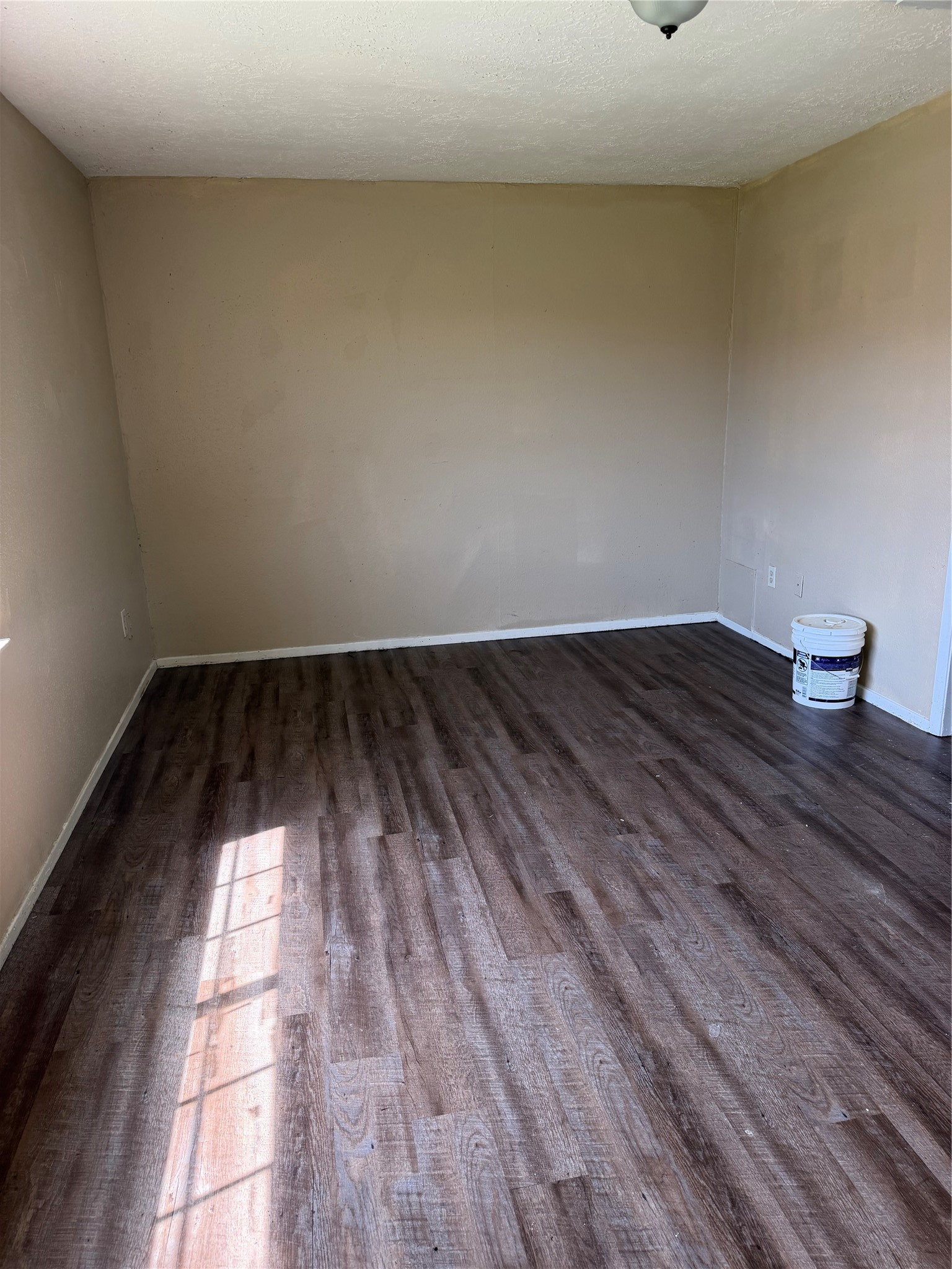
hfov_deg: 56.8
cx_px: 476
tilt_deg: -14.5
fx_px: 880
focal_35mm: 24
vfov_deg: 71.6
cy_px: 634
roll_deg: -0.8
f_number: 1.78
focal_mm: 6.76
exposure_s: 1/190
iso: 100
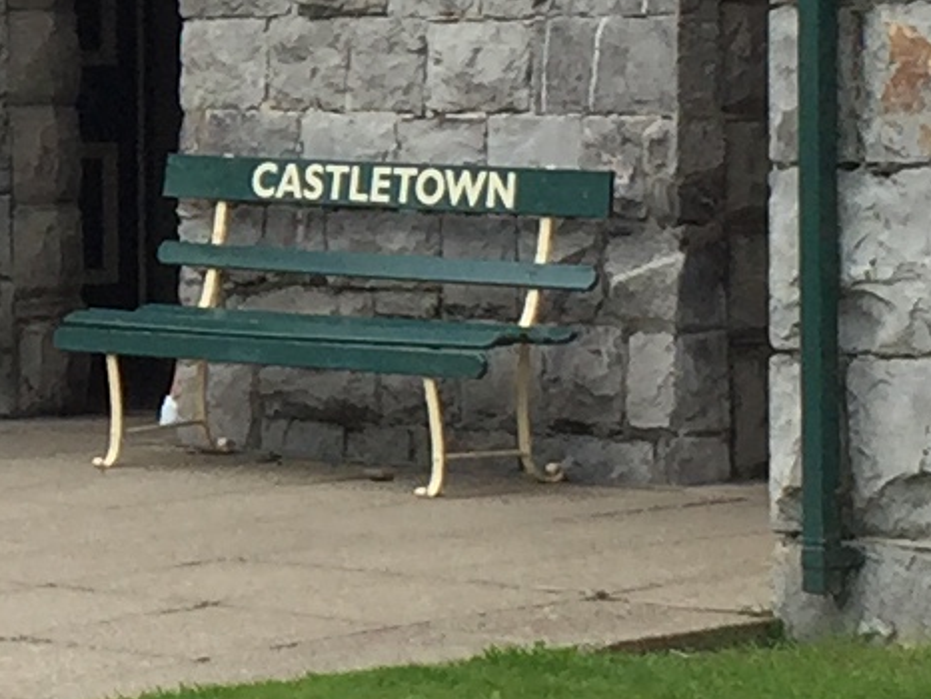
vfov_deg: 7.3
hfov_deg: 9.5
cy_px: 140
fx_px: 5463
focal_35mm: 203
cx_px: -483
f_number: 2.2
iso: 32
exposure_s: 1/1464
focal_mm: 4.15
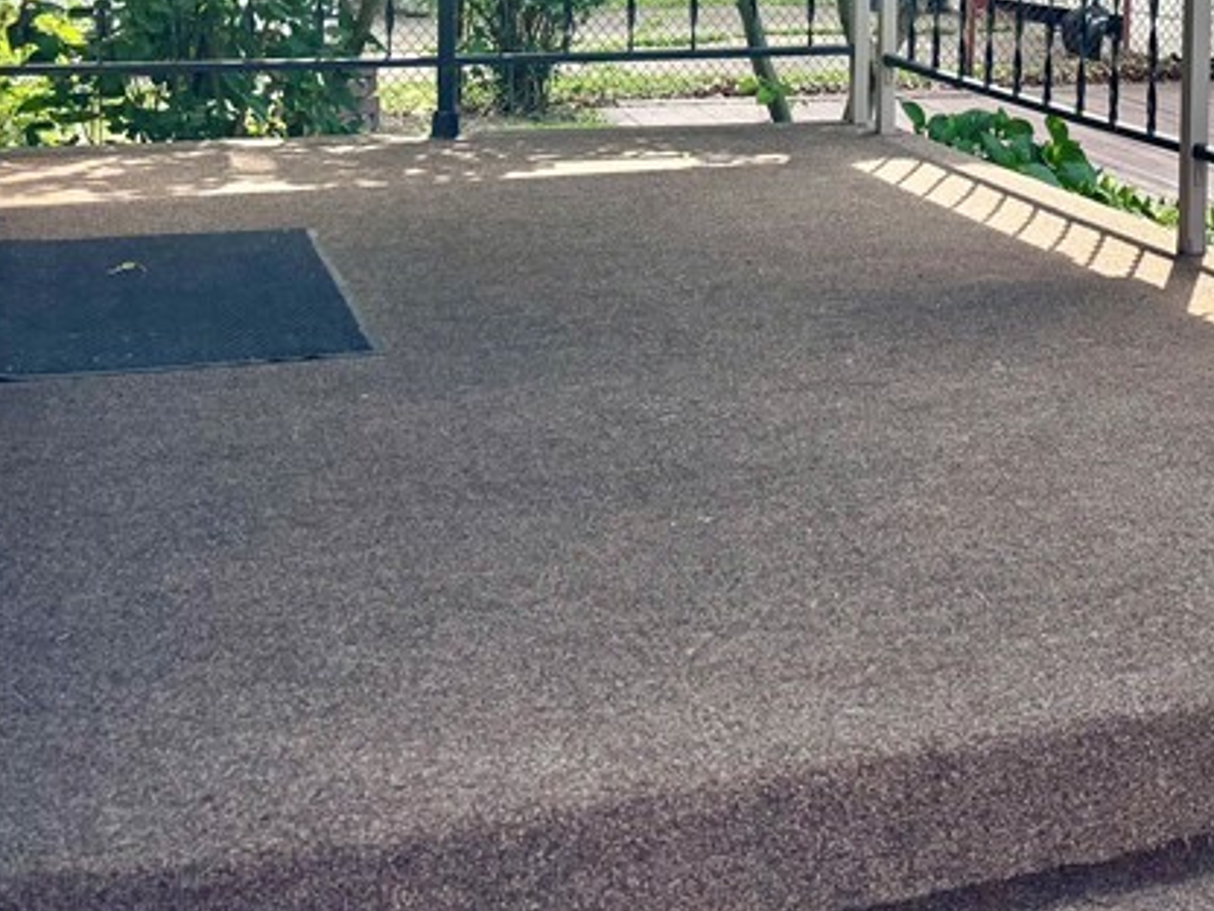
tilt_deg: -4.3
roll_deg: -1.6
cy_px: -47
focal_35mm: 64
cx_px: 1039
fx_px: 2245
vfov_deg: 21.9
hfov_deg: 29.3
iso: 50
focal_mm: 5.96
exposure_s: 1/666
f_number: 1.6
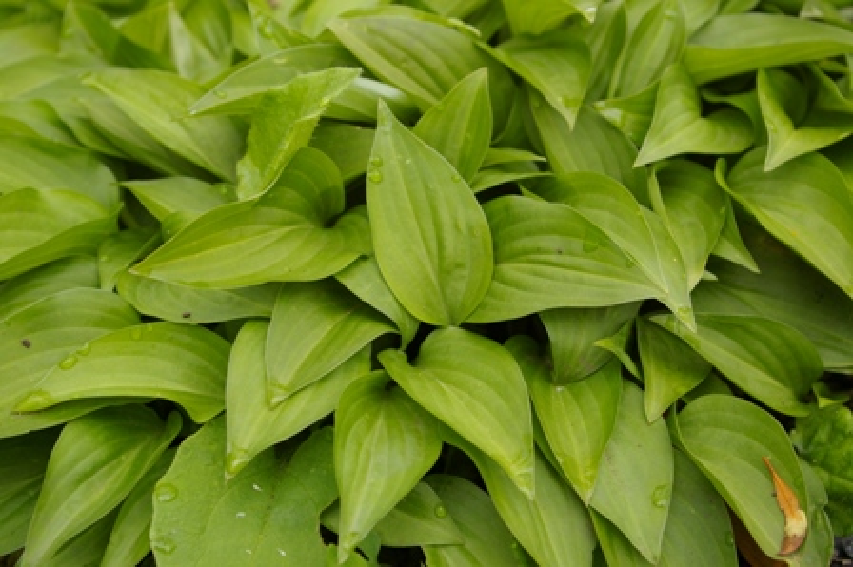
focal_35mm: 57
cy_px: 284
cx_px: 426
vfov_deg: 23.7
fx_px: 1350
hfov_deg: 35.1
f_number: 6.7
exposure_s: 1/90
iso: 400
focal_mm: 38
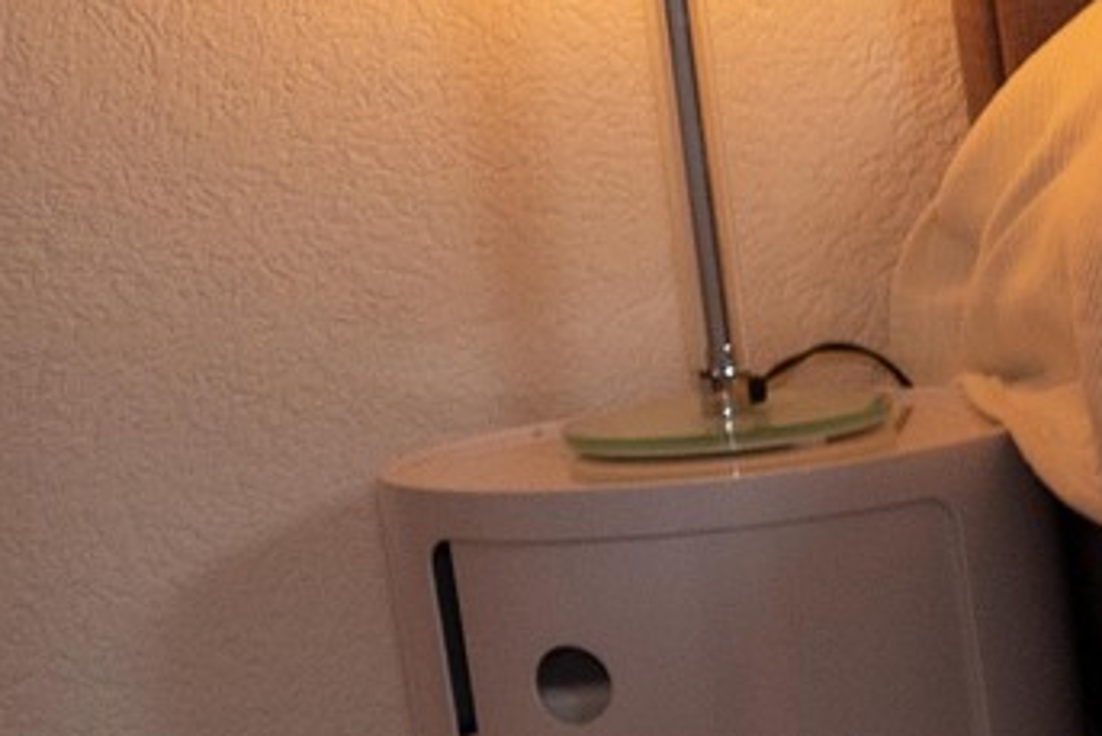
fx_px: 5941
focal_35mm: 194
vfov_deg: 7.1
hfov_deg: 8.0
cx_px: 3949
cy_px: 493
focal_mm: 26
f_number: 4
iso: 450
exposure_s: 1/60
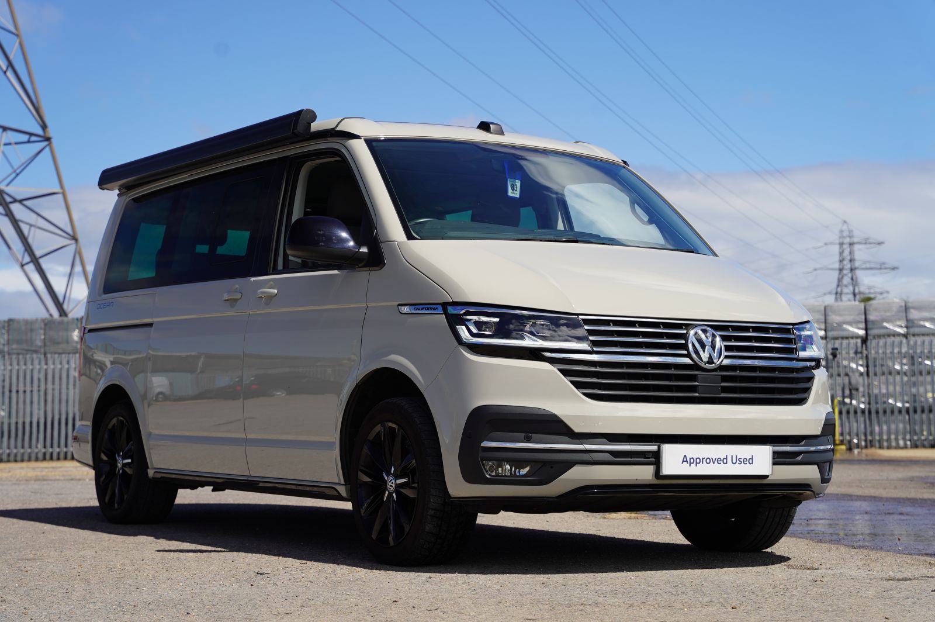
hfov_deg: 28.9
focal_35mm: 70
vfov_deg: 19.4
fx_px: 1817
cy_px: 311
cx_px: 468
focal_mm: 70
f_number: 5
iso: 100
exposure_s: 1/500
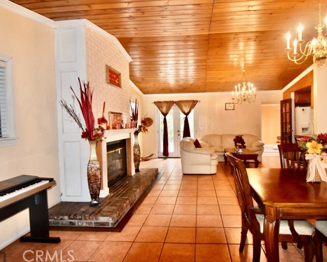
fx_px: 196
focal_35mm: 20
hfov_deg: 79.2
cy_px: 128
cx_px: 184
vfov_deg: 67.3
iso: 800
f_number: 5
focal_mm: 11.5
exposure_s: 1/100
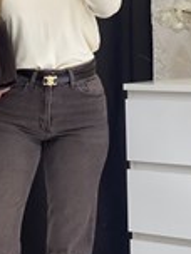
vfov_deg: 14.0
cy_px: 141
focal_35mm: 141
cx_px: 18
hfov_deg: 10.5
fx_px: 1037
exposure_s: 1/100
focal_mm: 6
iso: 64
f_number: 2
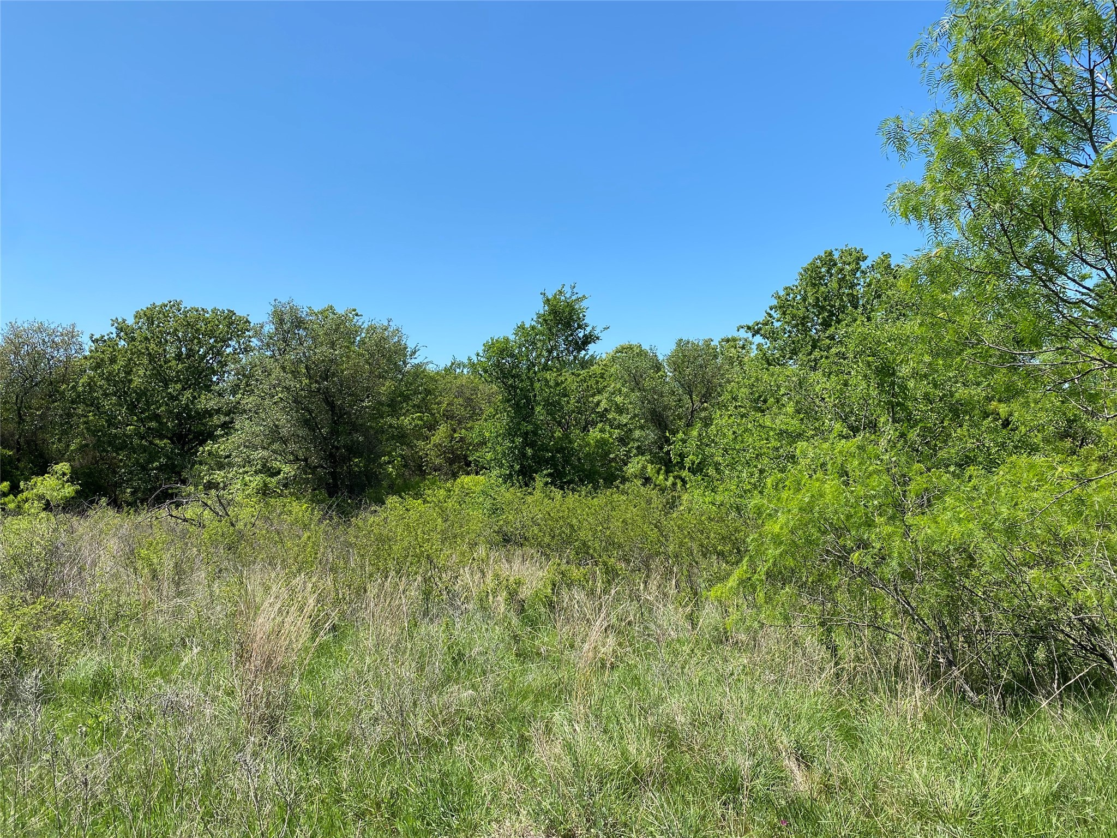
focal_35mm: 26
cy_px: 419
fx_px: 839
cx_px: 558
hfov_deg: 67.3
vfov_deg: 53.1
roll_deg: +2.0
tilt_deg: +2.3
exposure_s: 1/2141
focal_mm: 4.25
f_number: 1.8
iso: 32
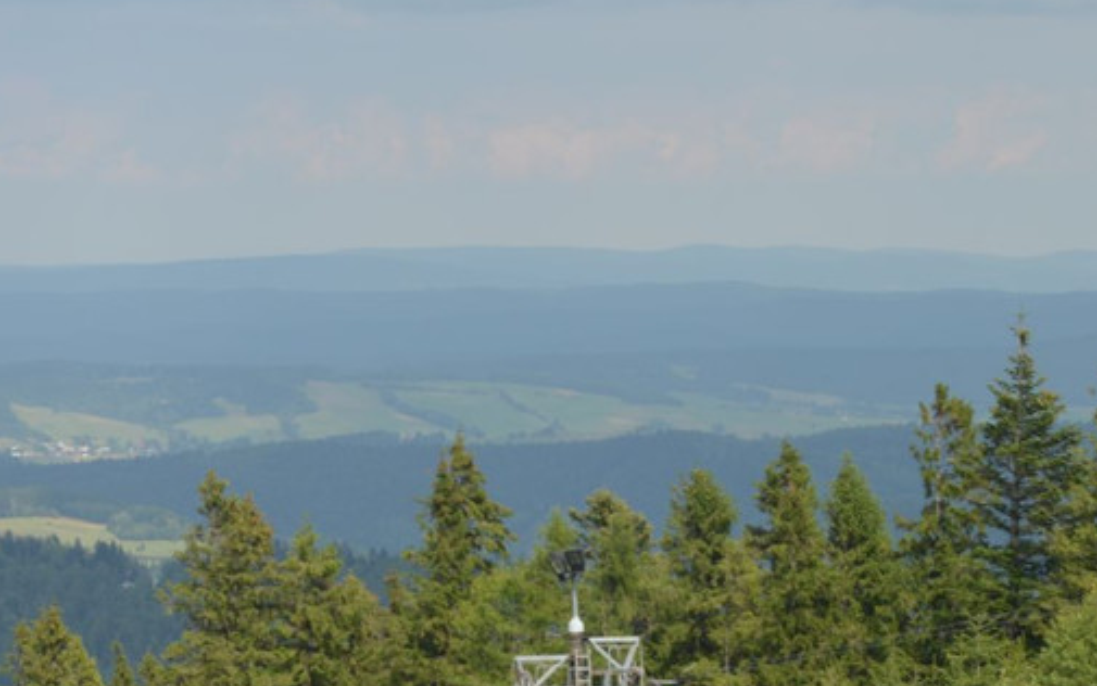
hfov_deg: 15.6
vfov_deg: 9.9
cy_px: 465
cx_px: 290
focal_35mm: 133
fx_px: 3978
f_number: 6.3
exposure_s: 1/160
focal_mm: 55
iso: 100
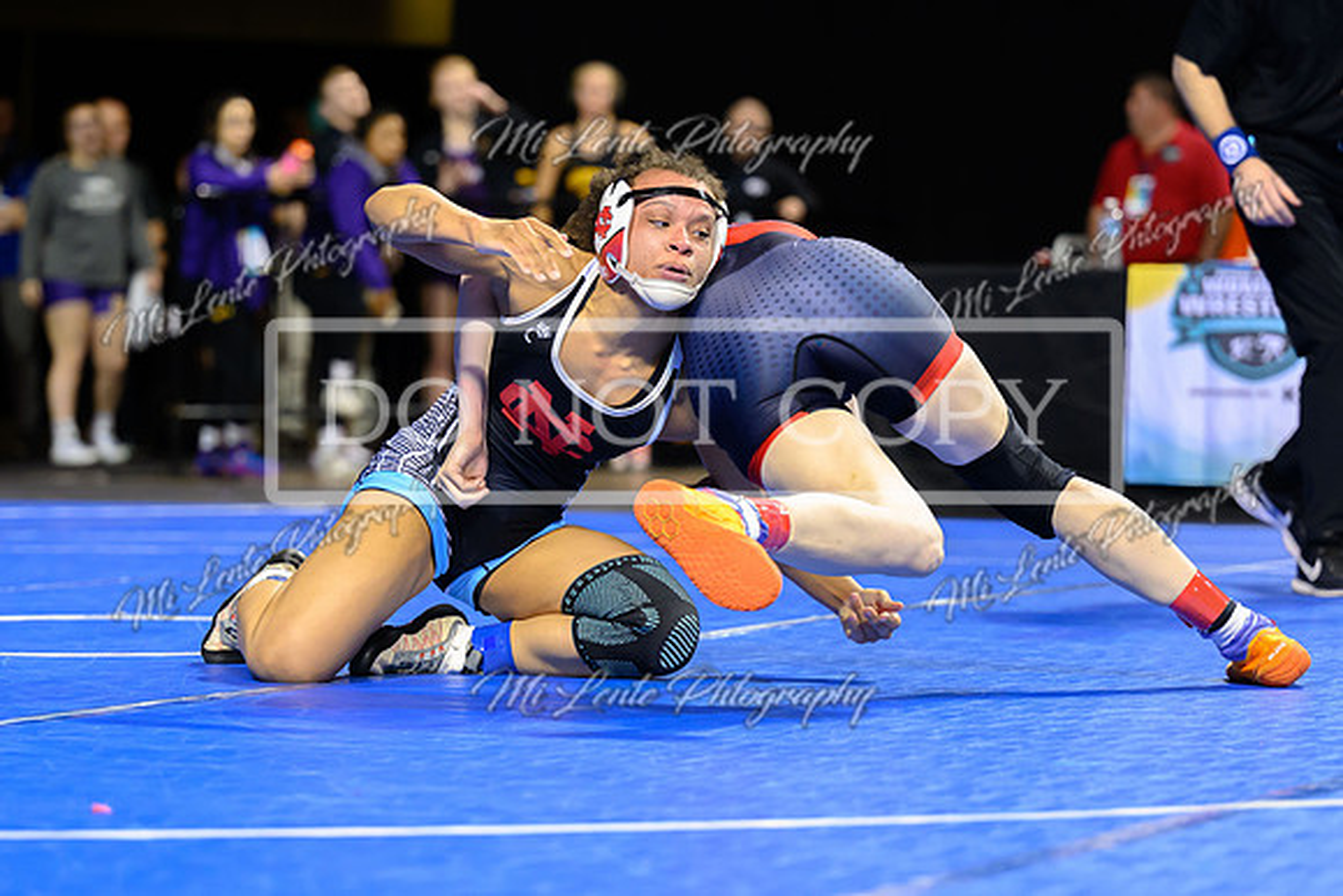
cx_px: 629
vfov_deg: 10.2
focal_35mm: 135
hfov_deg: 15.2
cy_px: 567
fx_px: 5023
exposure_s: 1/800
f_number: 2.8
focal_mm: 105
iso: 4000
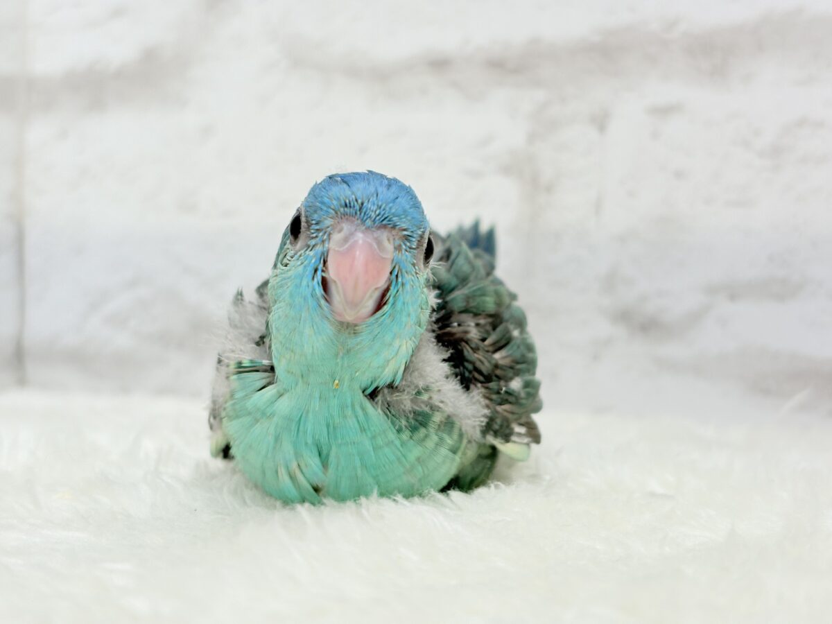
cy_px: 312
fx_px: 1250
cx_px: 416
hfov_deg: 36.8
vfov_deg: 28.0
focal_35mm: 52
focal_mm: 5.96
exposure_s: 1/50
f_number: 1.6
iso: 40
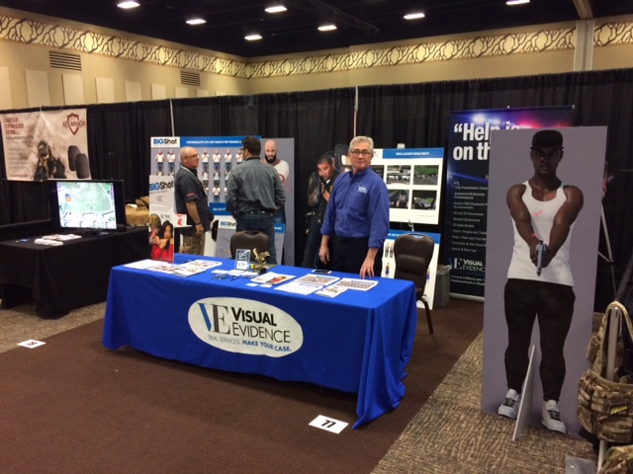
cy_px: 237
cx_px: 316
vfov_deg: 48.2
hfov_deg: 61.7
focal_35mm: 29
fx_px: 530
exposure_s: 1/30
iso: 250
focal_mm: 4.15
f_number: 2.2
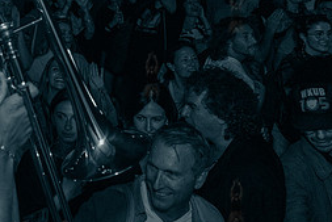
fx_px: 507
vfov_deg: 23.8
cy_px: 10
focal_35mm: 55
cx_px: -18
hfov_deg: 32.5
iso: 8000
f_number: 3.2
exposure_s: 1/320
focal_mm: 24
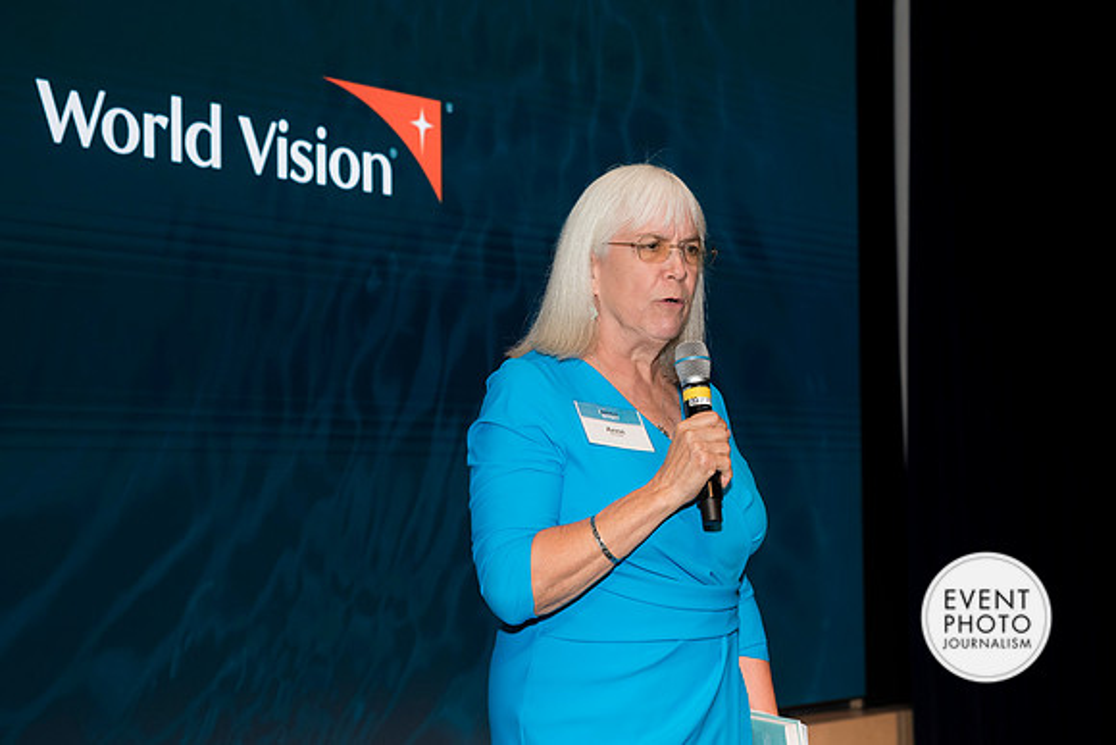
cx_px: 558
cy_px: 372
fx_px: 2015
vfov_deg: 20.9
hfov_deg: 31.0
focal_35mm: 65
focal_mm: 65
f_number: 5
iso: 800
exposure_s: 1/125
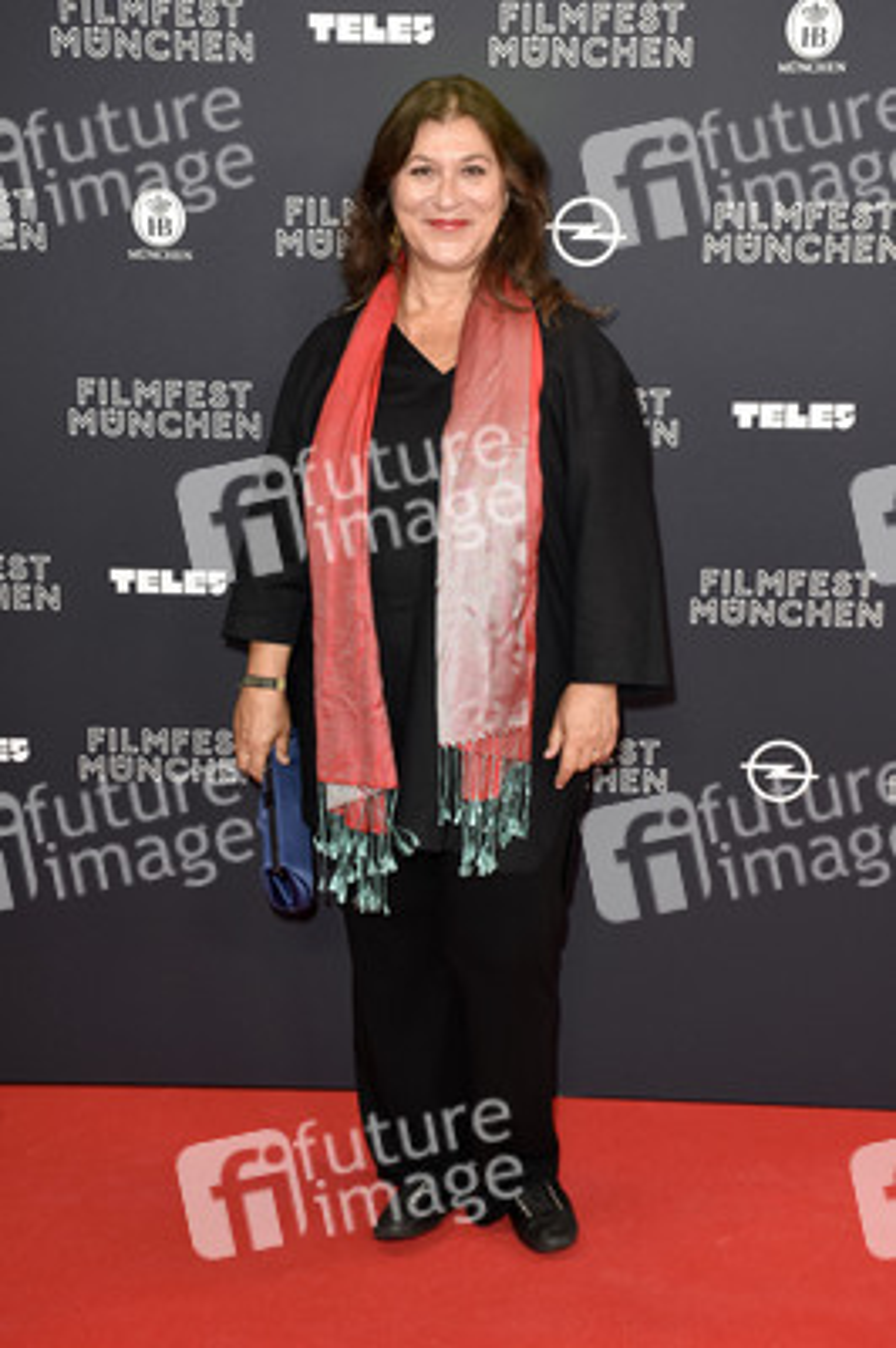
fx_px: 1963
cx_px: 448
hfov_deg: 25.7
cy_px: 674
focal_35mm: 52
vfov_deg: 37.9
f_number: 6.3
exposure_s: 1/100
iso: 500
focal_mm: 35
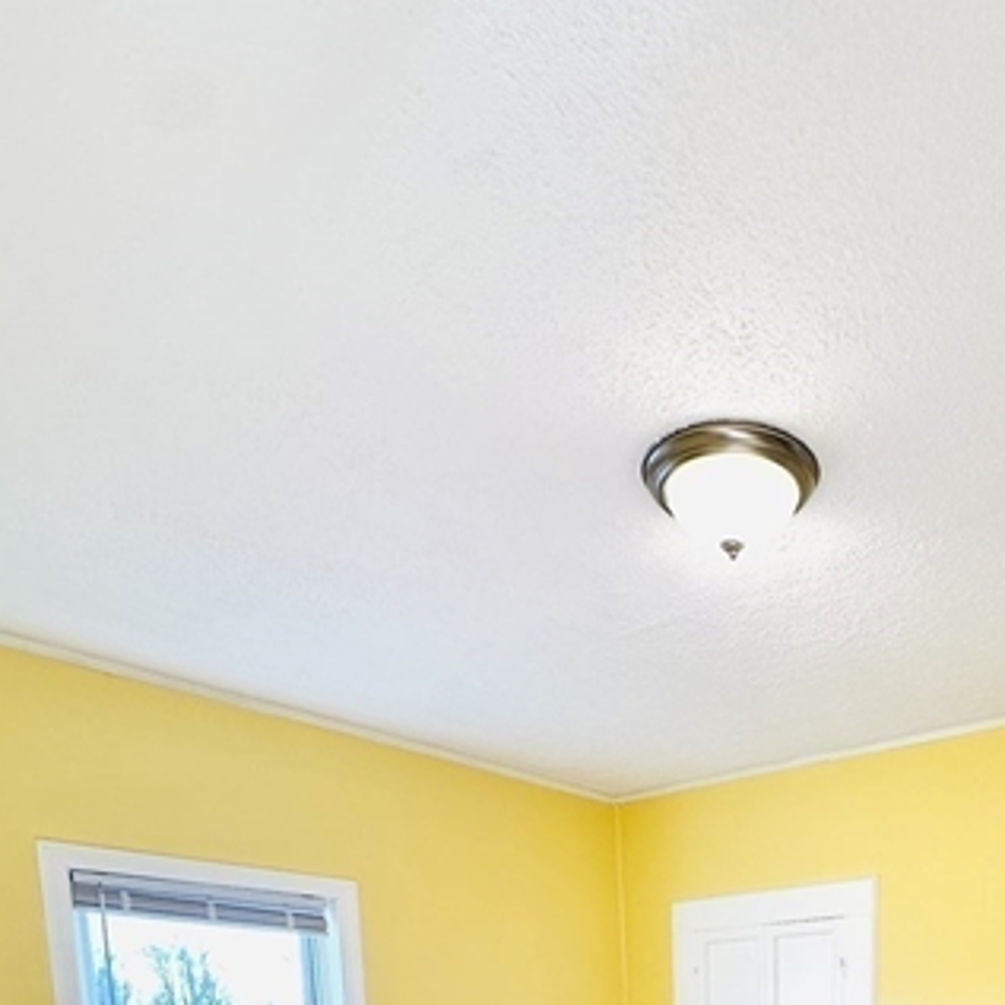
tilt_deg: -8.1
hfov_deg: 51.5
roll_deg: +0.8
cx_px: 767
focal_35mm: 30
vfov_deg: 39.7
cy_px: 1192
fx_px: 985
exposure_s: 1/120
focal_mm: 2.22
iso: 50
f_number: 2.2
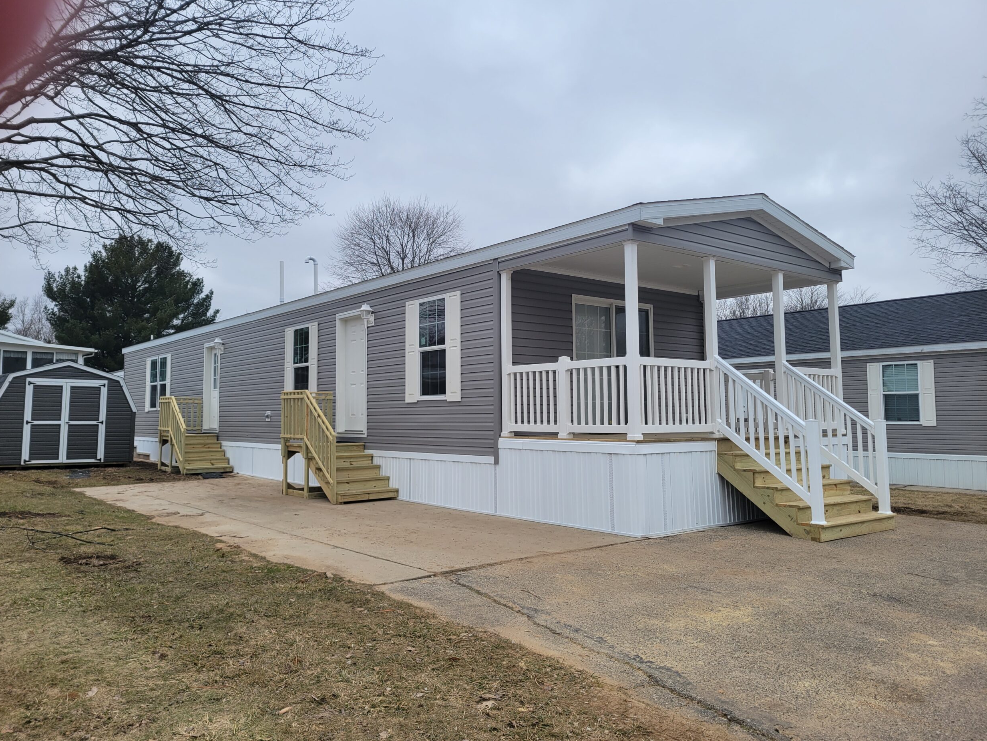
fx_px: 770
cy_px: 374
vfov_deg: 51.4
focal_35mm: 27
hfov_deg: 65.3
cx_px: 478
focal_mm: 5.4
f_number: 1.8
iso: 40
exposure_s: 1/460
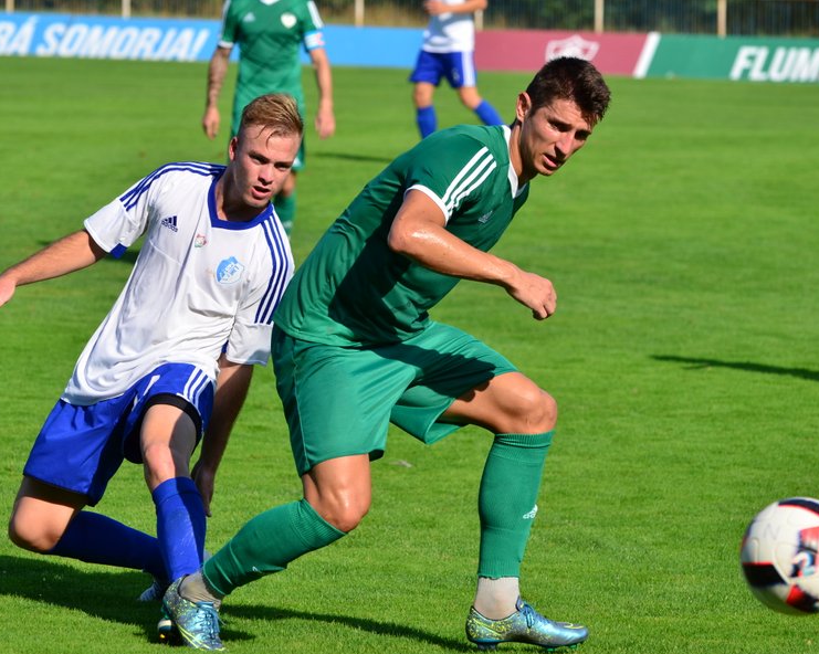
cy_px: 328
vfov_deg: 6.2
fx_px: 5998
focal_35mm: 248
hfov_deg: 7.8
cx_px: 427
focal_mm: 145
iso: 250
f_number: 6.3
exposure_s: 1/1250
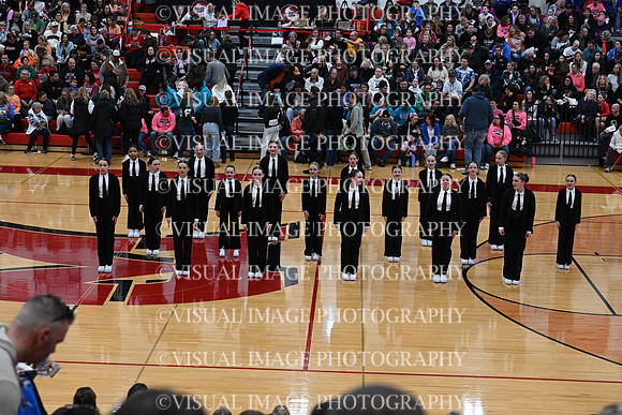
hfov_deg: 28.8
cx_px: 311
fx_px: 1210
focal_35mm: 70
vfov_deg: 19.5
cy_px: 208
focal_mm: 70
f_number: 4
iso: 4000
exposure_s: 1/400
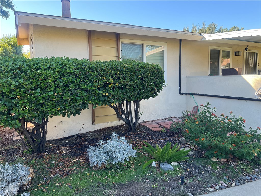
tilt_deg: -6.3
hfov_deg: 67.3
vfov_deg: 53.1
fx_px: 196
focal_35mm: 26
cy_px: 98
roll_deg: +0.7
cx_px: 130
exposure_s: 1/380
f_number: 1.5
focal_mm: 5.7
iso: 50
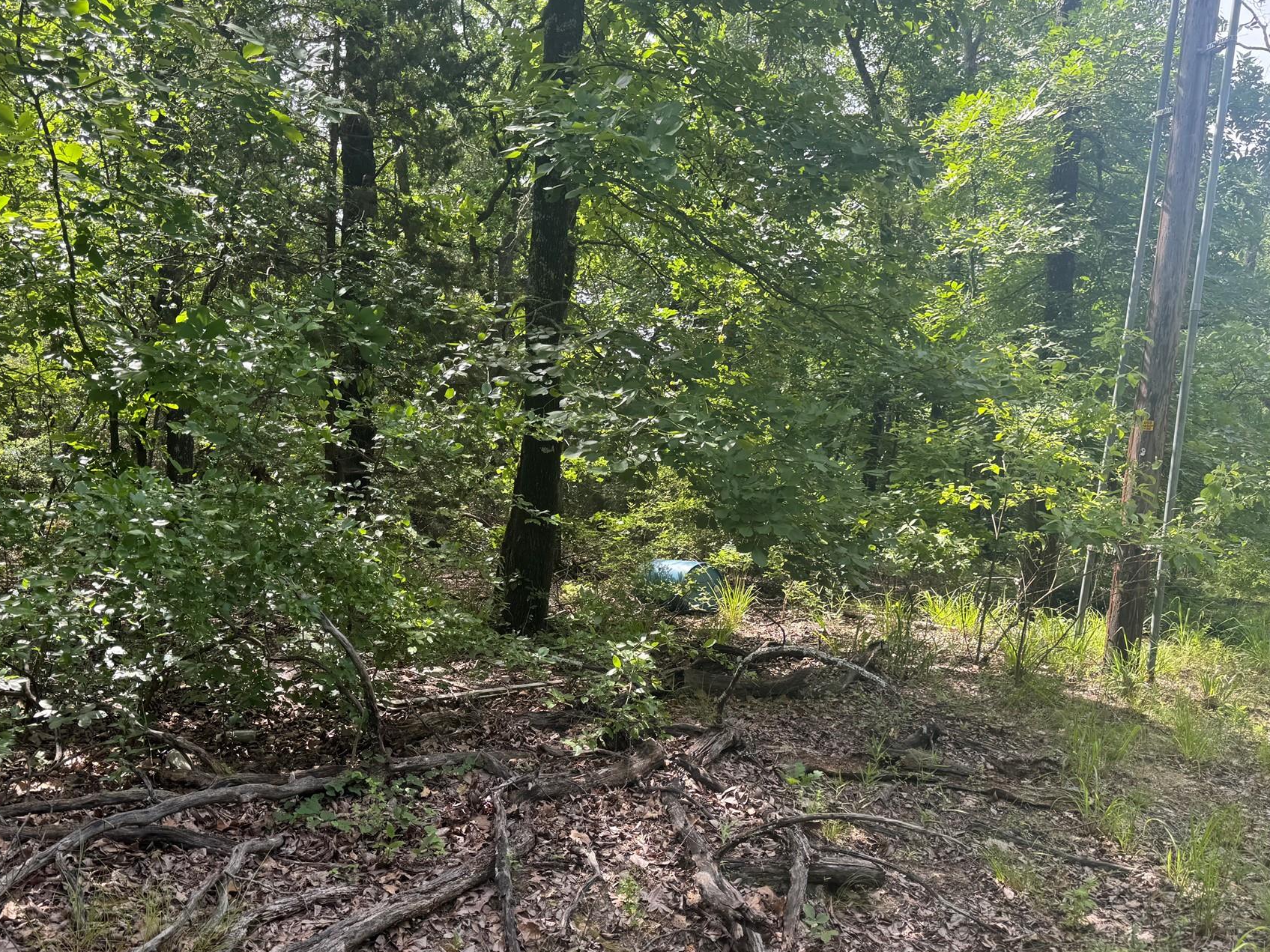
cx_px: 553
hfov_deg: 61.4
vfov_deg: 48.0
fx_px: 1064
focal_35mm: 29
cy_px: 562
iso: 80
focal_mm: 6.76
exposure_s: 1/381
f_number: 1.78
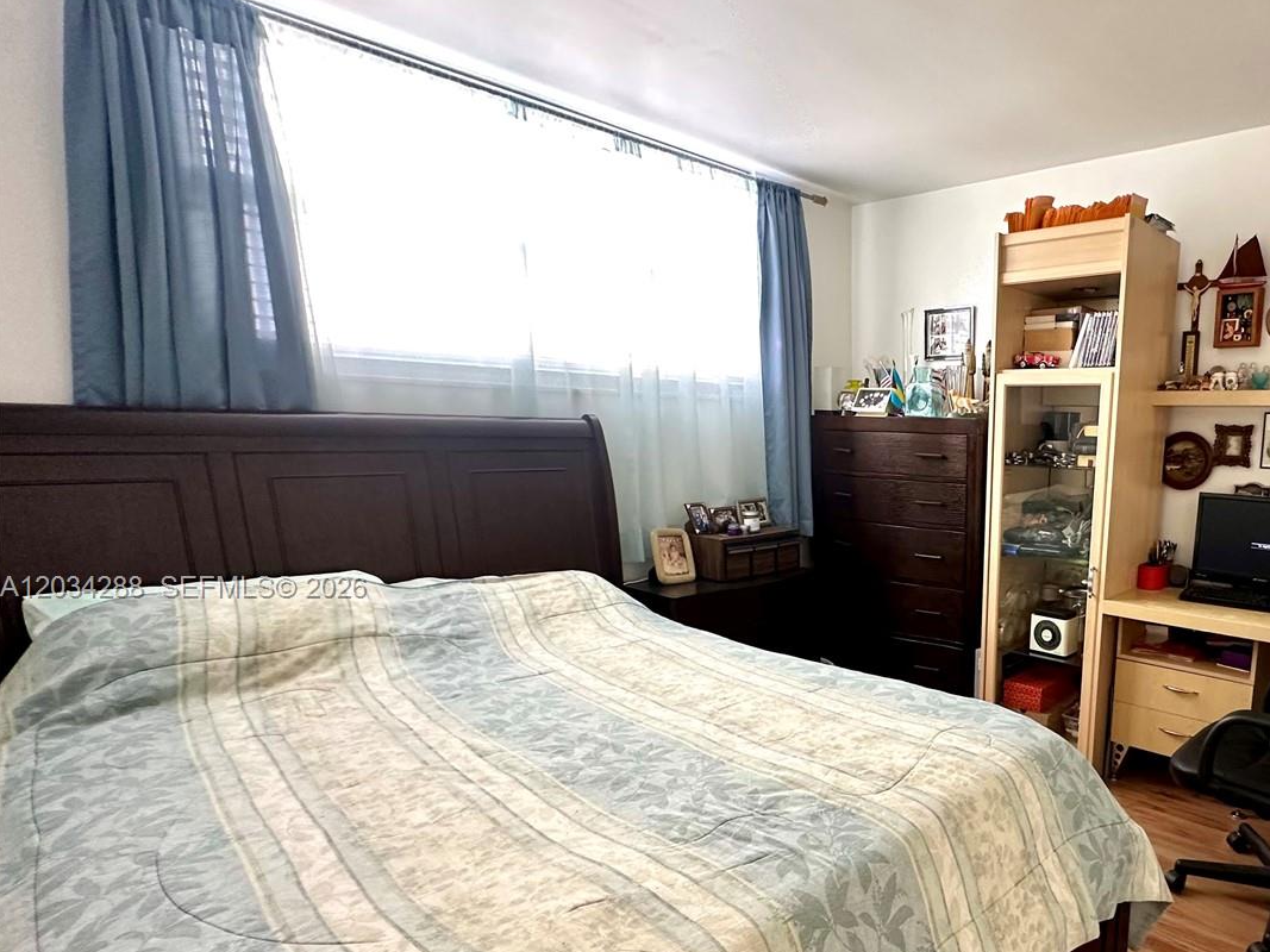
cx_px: 947
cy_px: 589
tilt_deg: -10.9
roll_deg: -1.4
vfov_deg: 62.6
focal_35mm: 21
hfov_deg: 73.6
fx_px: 770
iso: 320
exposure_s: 1/60
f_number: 2.2
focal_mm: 2.22
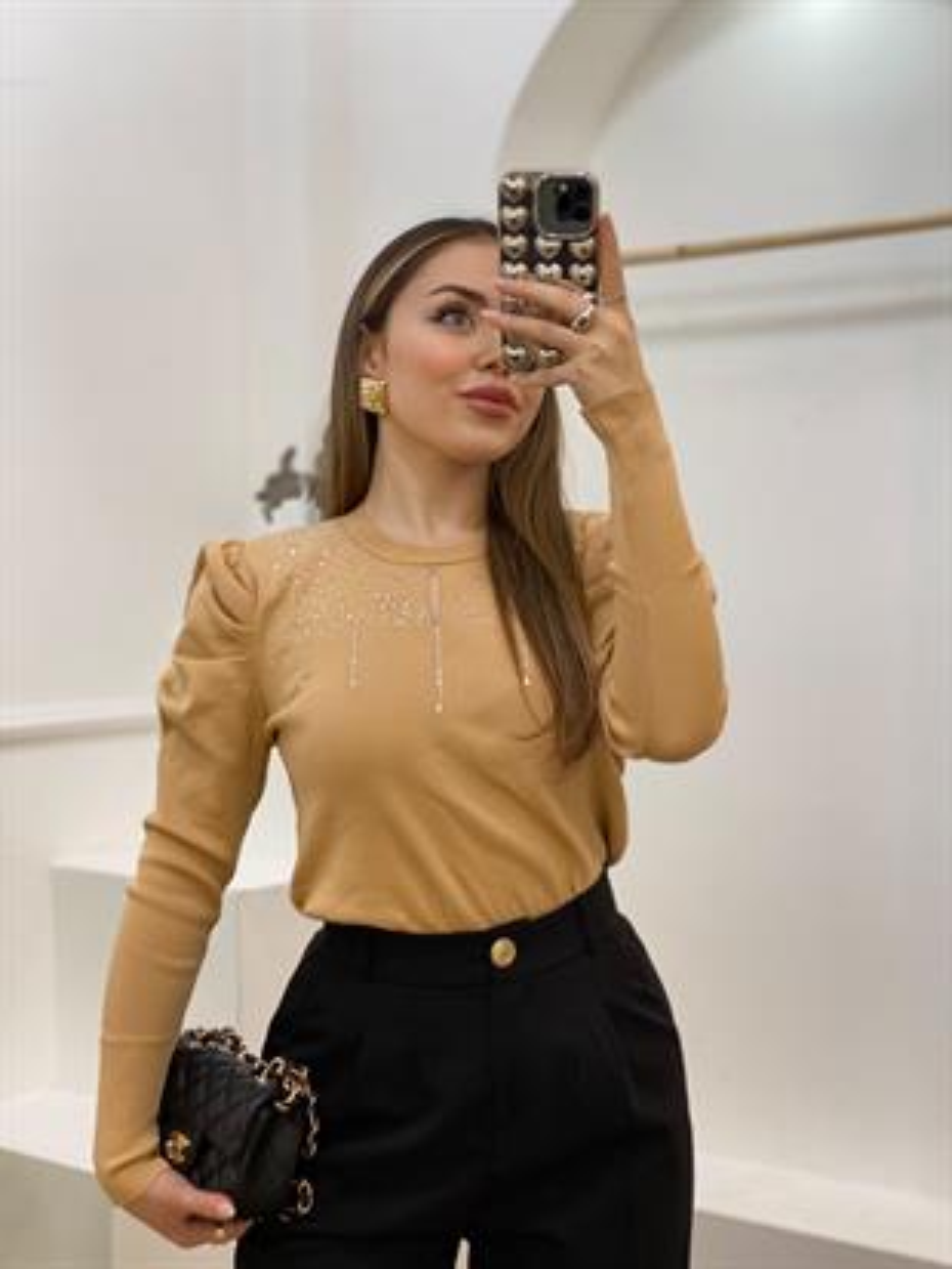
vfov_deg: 36.8
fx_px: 1906
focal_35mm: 52
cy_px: 634
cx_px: 476
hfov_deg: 28.0
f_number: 2
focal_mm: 6
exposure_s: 1/100
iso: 80
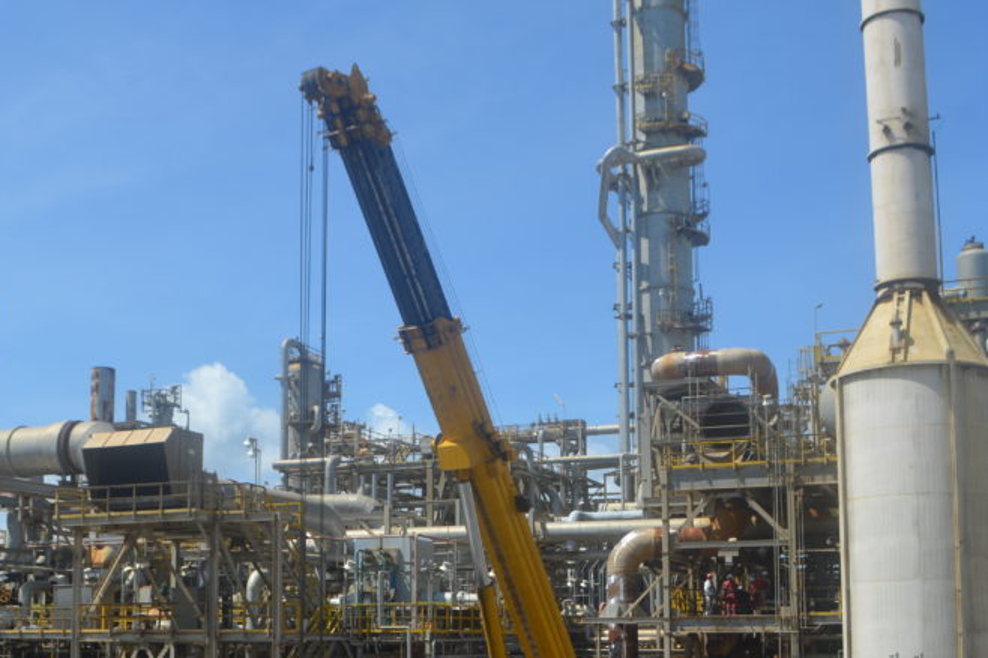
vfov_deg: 31.4
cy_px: 484
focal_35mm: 42
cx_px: 444
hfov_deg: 46.4
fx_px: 1152
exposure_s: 1/320
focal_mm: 18
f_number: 9
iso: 100
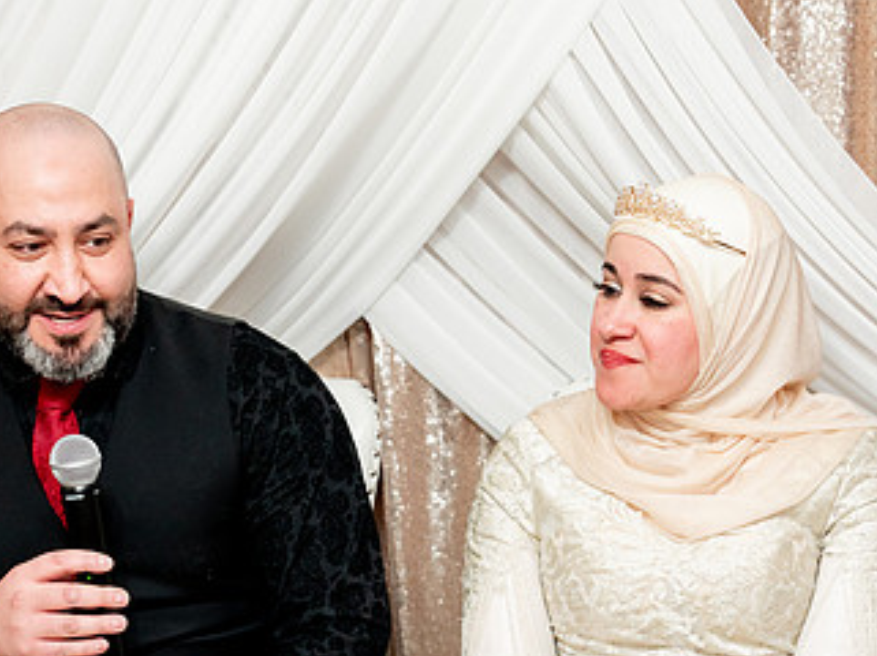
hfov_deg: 22.5
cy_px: 526
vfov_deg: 16.8
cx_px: 380
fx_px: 2202
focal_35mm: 87
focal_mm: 50
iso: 1600
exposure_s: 1/160
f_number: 2.8
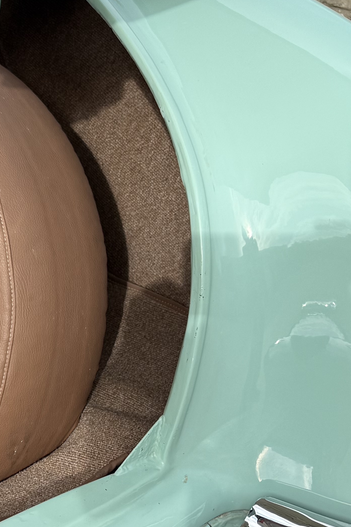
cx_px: -158
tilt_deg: -31.1
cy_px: 347
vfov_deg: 29.5
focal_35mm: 68
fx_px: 994
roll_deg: +0.9
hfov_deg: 18.1
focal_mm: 6.76
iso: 80
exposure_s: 1/2000
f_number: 1.78
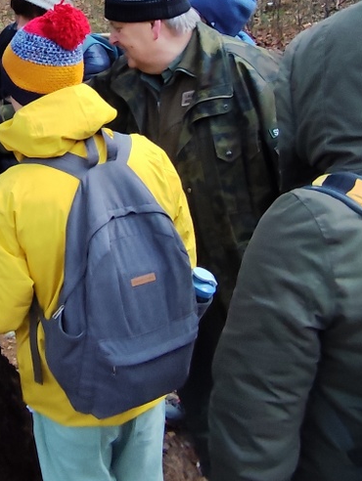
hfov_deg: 26.7
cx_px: 6
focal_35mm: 52
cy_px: 82
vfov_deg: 35.4
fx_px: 724
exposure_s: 1/50
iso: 50
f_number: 2.2
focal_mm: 1.65
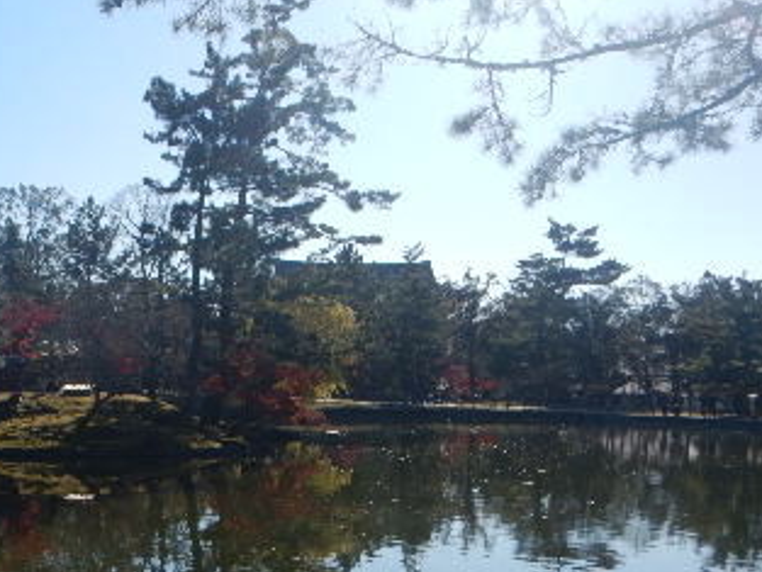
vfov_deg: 29.2
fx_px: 1079
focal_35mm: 49
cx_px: 158
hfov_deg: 37.6
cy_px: 436
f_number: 4.1
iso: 125
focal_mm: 4.3
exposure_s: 1/1000
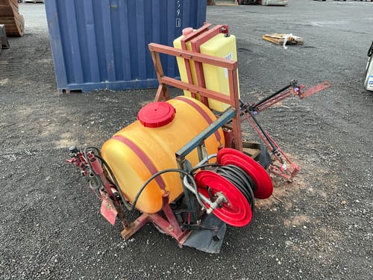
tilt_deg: -28.0
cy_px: 140
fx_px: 302
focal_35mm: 28
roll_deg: -1.3
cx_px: 186
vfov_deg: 49.7
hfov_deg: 63.4
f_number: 1.8
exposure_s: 1/260
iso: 25
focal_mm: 3
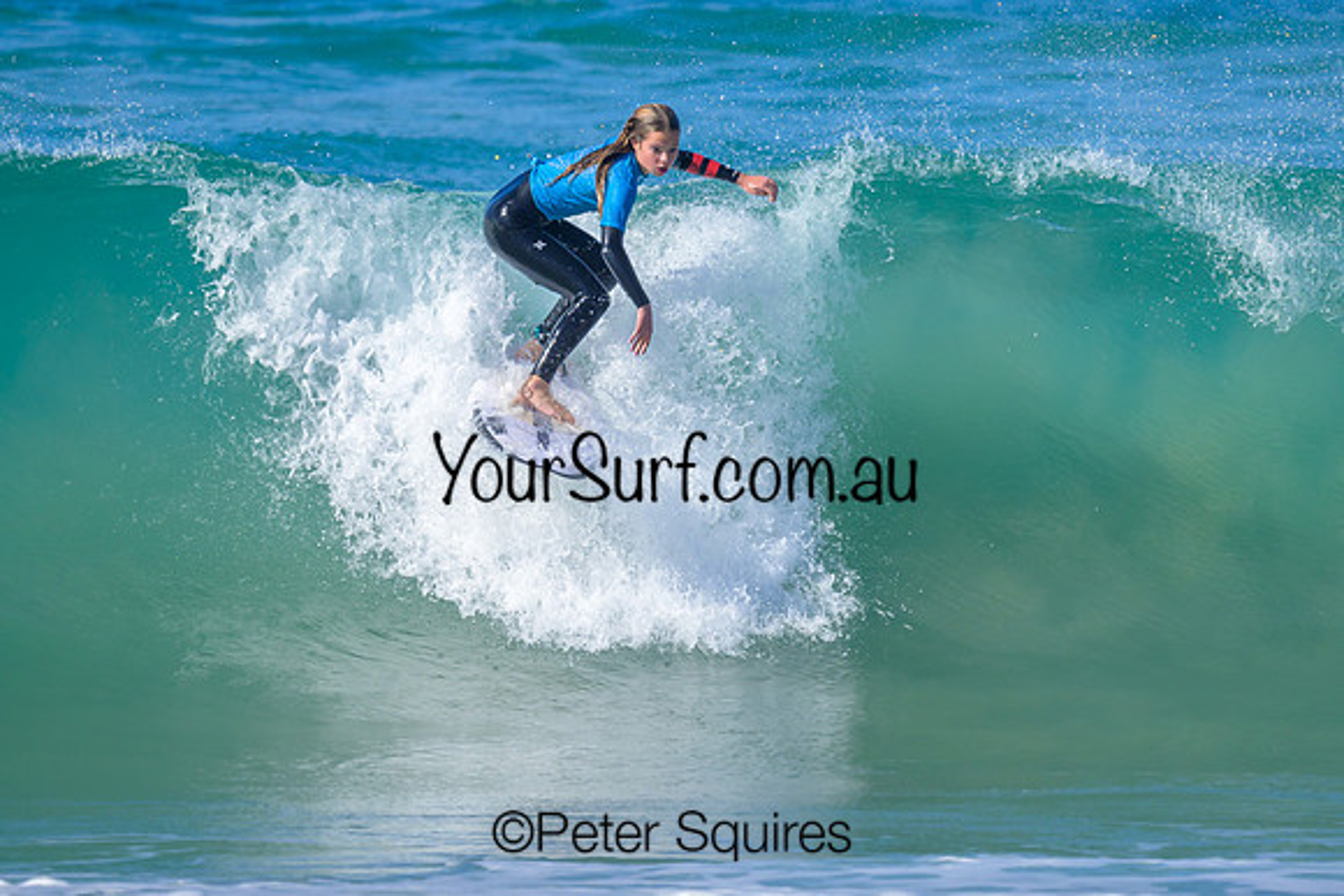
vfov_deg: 1.3
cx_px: 687
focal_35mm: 1098
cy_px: 318
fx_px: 41015
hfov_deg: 1.9
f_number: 6.3
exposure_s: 1/2000
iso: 400
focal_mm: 800
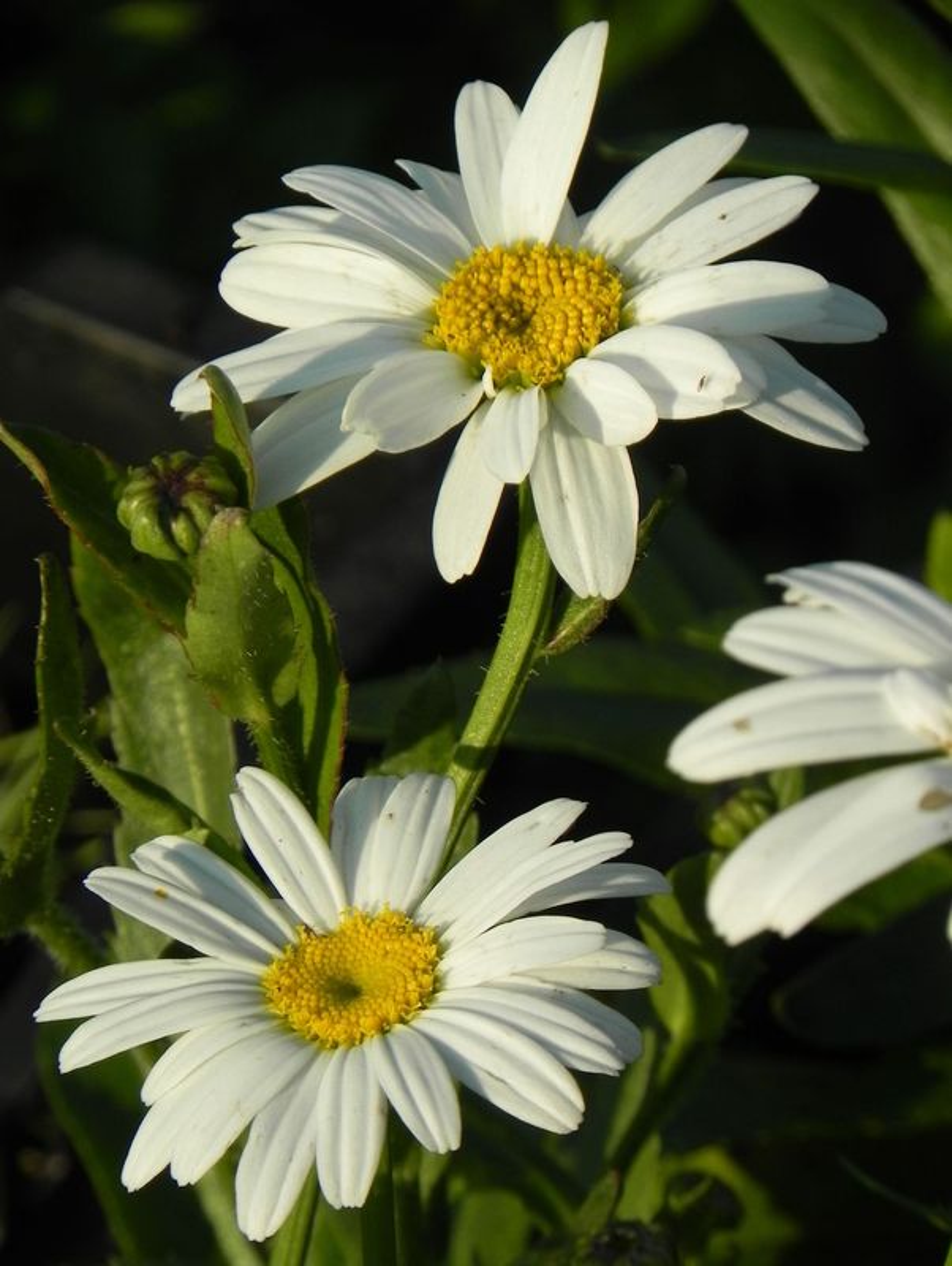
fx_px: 13795
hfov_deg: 4.0
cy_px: 633
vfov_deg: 5.3
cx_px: 476
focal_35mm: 377
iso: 160
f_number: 5
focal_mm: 67.2
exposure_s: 1/1000
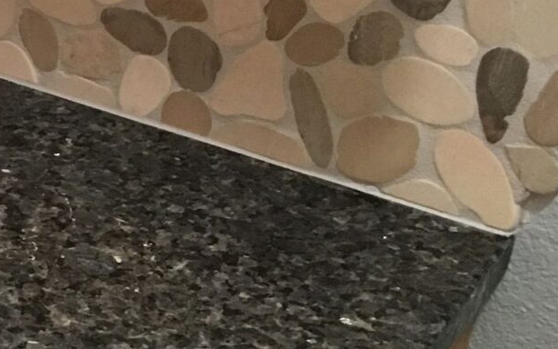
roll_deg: +1.2
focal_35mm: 128
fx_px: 1946
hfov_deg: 14.7
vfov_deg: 10.2
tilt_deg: -29.9
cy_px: 148
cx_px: -368
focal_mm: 4.15
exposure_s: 1/30
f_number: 2.2
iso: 125
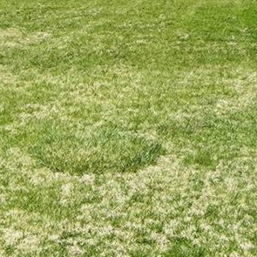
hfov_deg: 20.9
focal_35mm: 83
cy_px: -45
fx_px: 697
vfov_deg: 19.7
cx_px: 108
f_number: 8
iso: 100
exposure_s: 1/400
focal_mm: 12
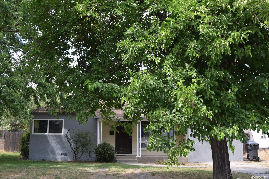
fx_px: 336
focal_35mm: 45
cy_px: 90
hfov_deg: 43.6
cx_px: 134
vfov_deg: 29.9
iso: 400
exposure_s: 1/250
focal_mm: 30
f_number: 8
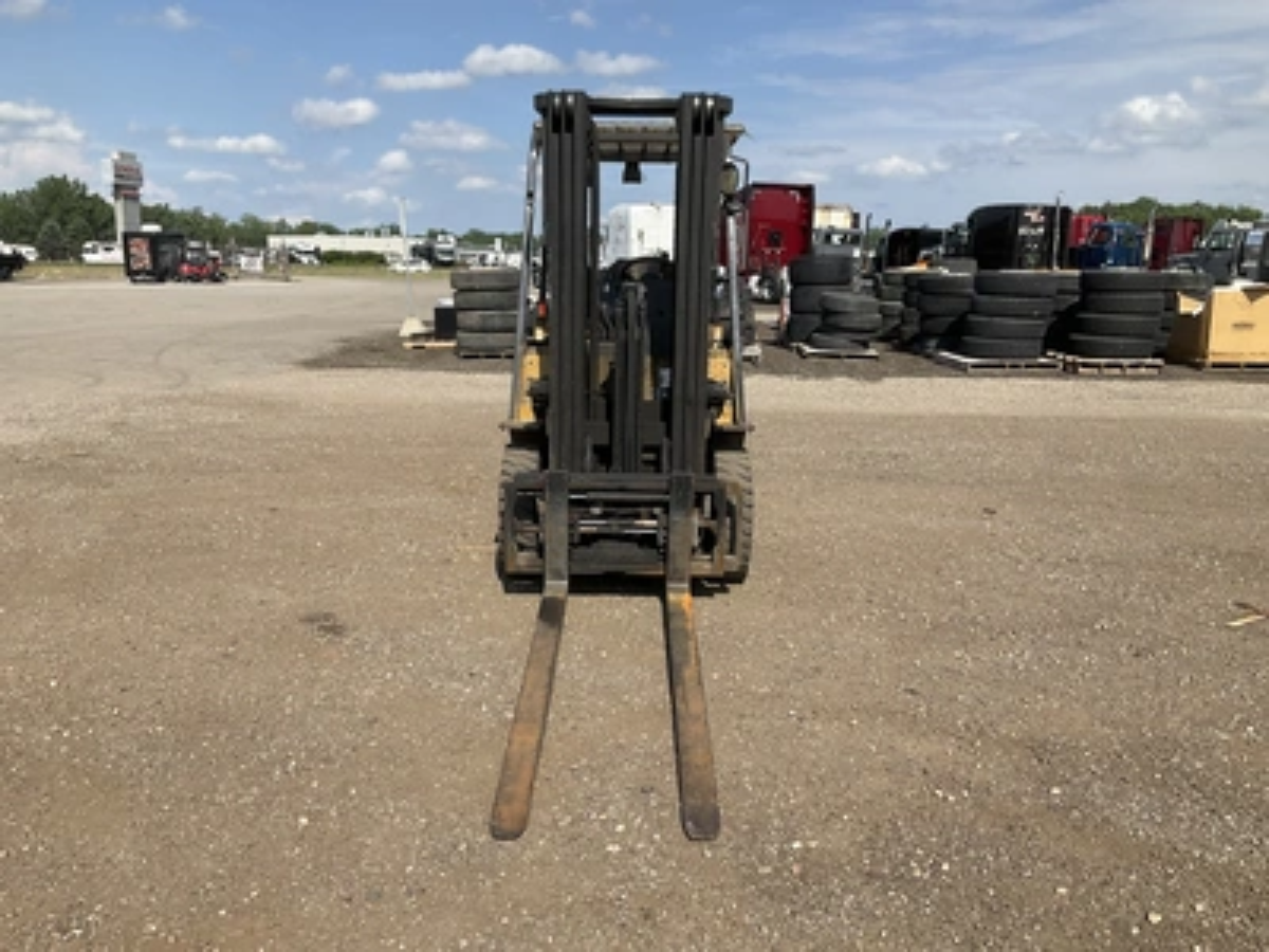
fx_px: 1063
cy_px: 476
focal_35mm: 29
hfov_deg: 61.7
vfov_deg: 48.2
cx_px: 634
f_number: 1.8
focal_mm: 3
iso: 25
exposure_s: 1/2141
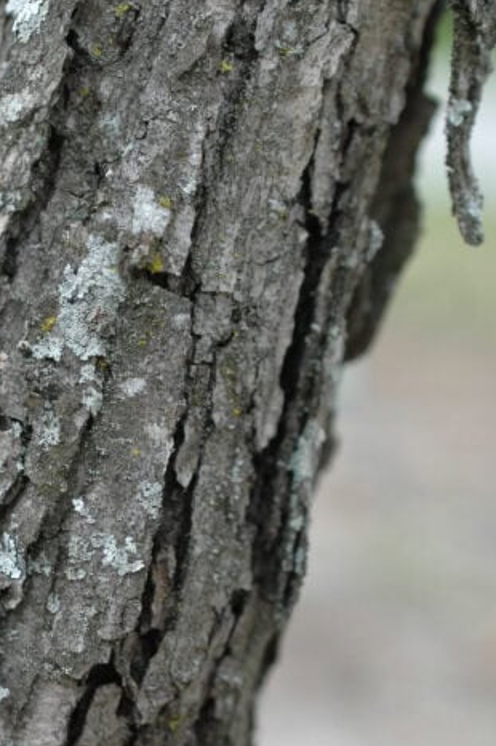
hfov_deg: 14.5
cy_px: 376
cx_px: 118
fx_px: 1945
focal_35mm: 94
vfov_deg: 21.7
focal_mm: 40
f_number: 4
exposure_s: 1/250
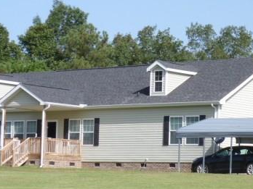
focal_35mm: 151
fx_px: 1104
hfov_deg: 13.1
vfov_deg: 9.8
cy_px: 127
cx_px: 124
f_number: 4.8
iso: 100
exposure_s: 1/320
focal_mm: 14.8
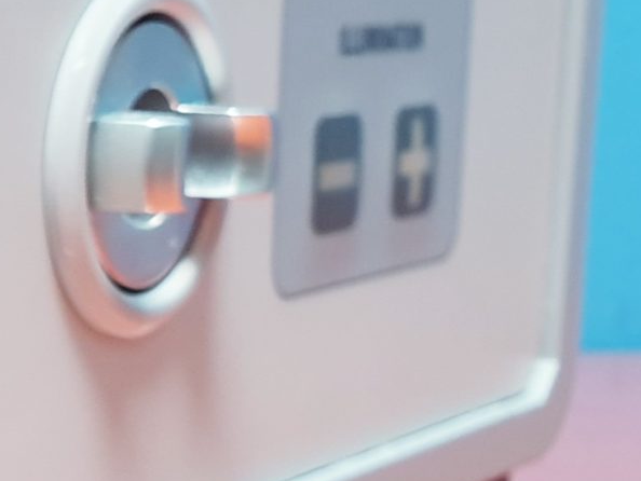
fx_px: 2075
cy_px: 373
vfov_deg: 13.2
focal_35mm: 112
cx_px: -630
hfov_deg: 14.6
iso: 160
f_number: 2.4
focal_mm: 4.3
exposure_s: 1/50
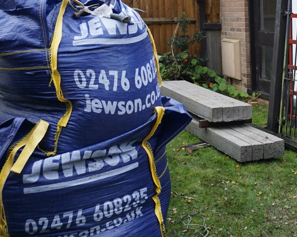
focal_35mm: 54
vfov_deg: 27.6
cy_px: 50
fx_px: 475
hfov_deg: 31.7
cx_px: 307
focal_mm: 16
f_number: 4
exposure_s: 1/160
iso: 320
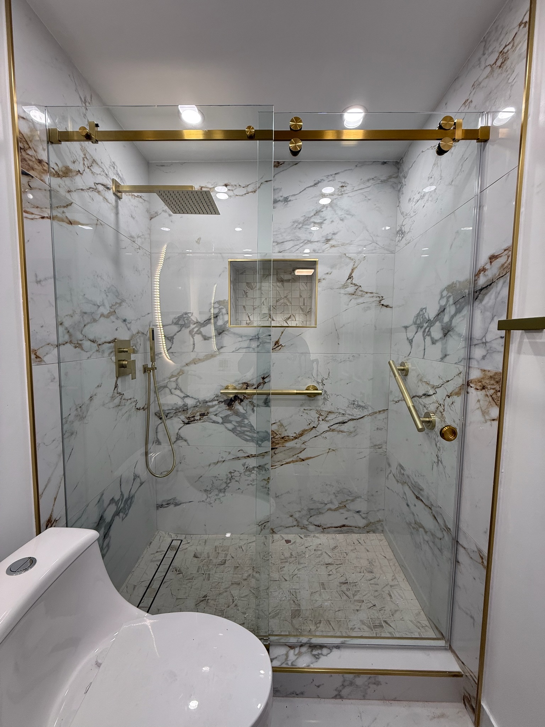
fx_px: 294
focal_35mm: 14
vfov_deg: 102.1
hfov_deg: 85.7
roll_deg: -1.4
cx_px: 272
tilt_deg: -4.6
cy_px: 364
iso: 80
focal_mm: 2.22
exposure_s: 1/120
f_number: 2.2
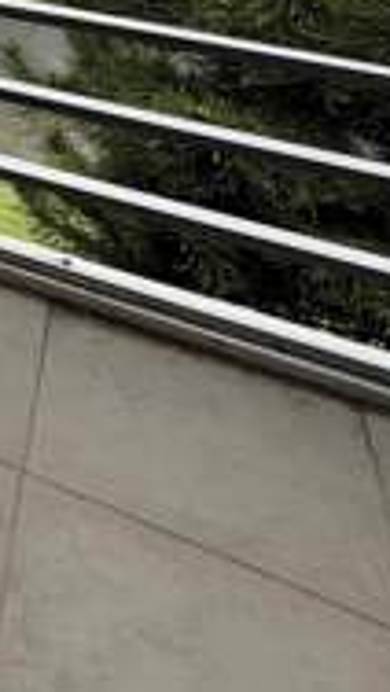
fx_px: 954
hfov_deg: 16.2
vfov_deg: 30.4
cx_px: -445
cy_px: -232
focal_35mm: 52
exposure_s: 1/1033
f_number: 2.2
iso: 50
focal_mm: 2.22
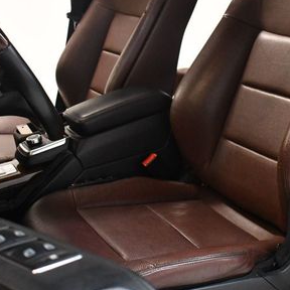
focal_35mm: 68
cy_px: 89
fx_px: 645
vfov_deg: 25.2
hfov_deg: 25.3
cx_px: 162
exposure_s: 1/100
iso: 3200
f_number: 3.5
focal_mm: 18
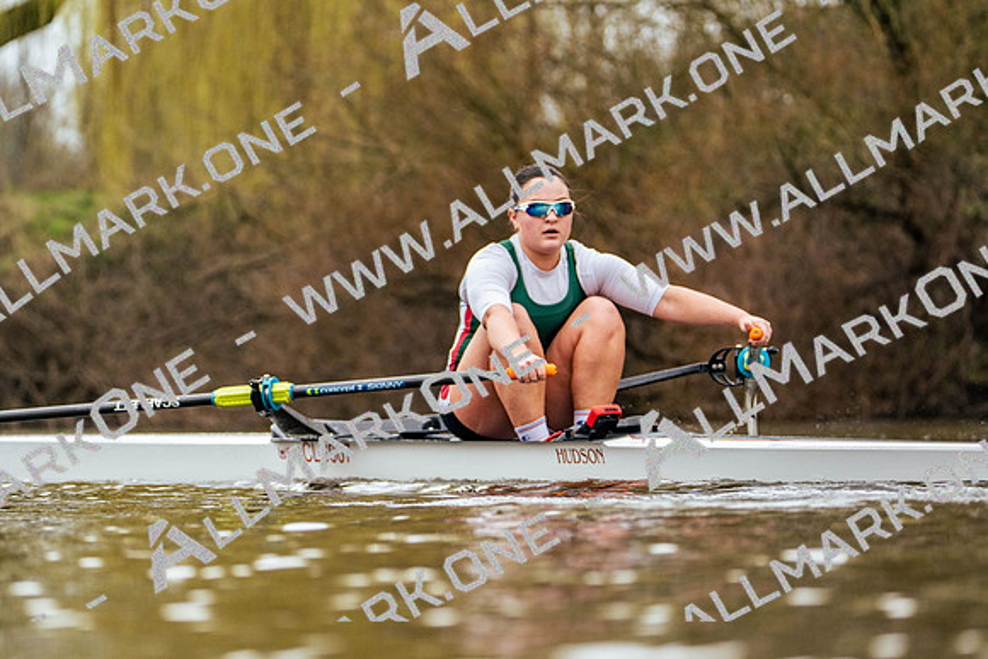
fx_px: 7302
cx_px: 494
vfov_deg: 5.2
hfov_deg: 7.7
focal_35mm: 266
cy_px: 330
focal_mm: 266
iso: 2000
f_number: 6.3
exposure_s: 1/2000
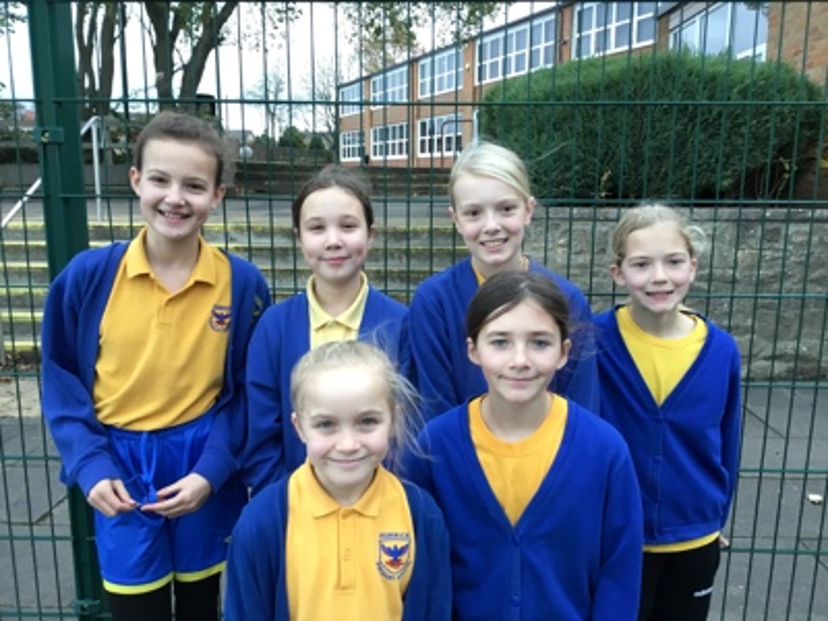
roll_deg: -0.3
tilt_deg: -8.7
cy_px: 310
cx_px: 414
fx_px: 742
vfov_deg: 45.4
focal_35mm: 31
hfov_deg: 58.4
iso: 32
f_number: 2.4
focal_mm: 3.3
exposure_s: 1/33
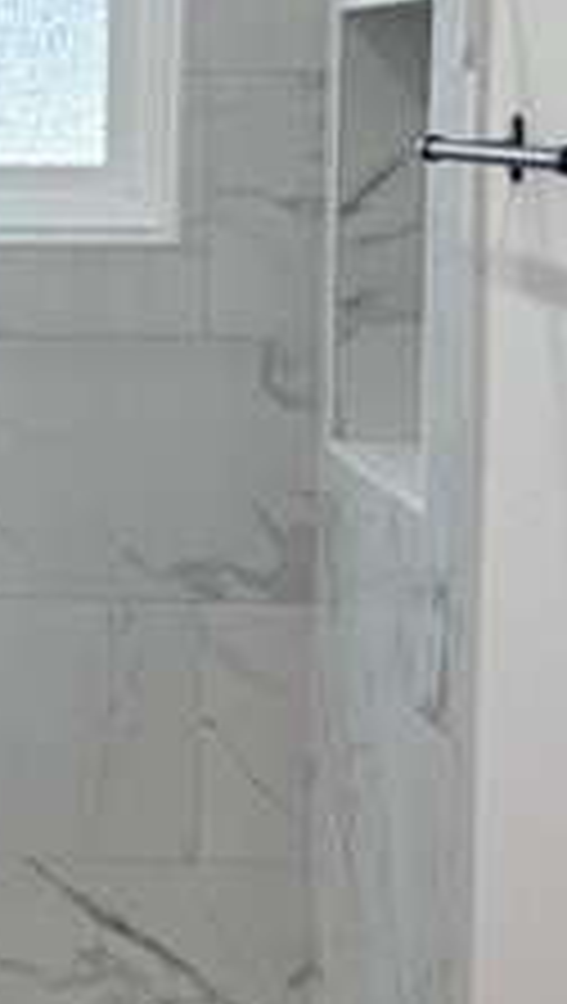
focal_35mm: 120
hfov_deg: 9.7
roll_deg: -1.5
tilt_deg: -4.9
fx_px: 3197
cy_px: 311
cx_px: -432
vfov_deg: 17.8
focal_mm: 6.76
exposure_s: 1/231
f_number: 1.78
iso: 125
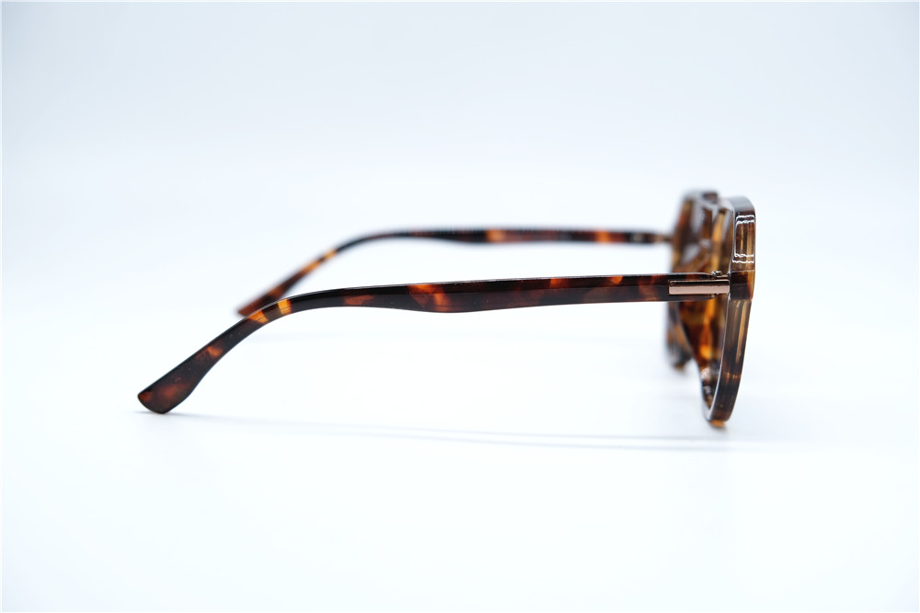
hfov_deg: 40.4
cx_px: 460
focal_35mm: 49
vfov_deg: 27.5
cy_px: 306
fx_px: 1252
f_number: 4
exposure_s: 1/200
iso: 160
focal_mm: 32.9
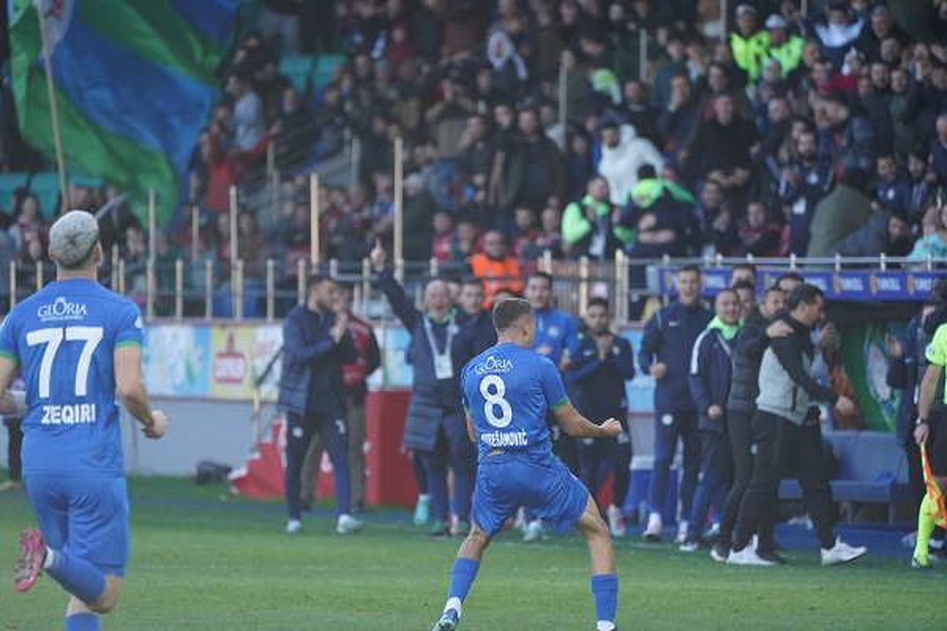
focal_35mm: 400
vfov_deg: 3.4
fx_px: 10521
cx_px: 474
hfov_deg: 5.2
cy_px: 316
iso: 3200
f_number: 5.6
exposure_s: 1/2000
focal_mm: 400
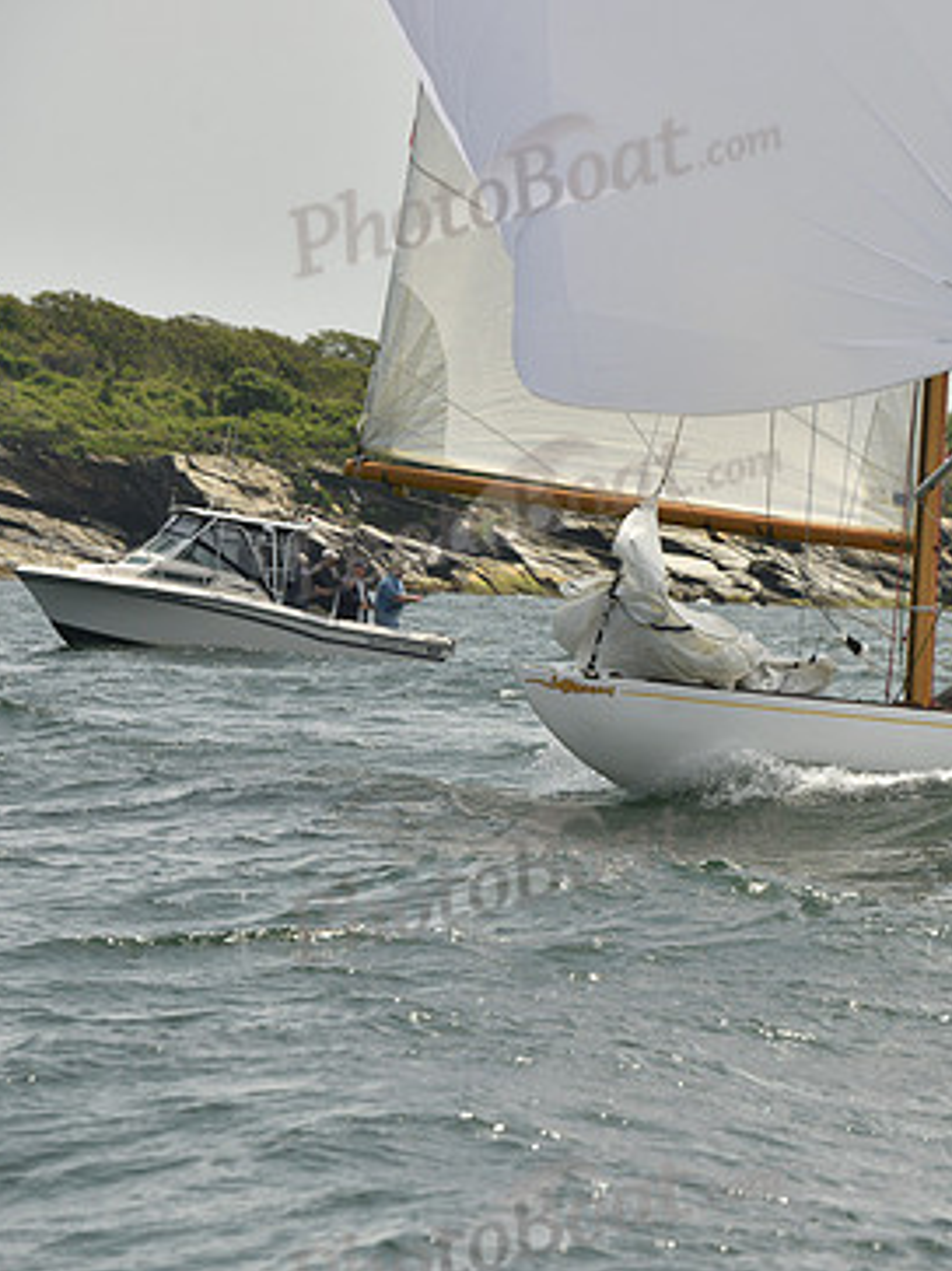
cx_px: 966
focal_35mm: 238
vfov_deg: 8.3
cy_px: 643
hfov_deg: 6.2
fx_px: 8732
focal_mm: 155
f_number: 10
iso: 400
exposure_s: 1/1600
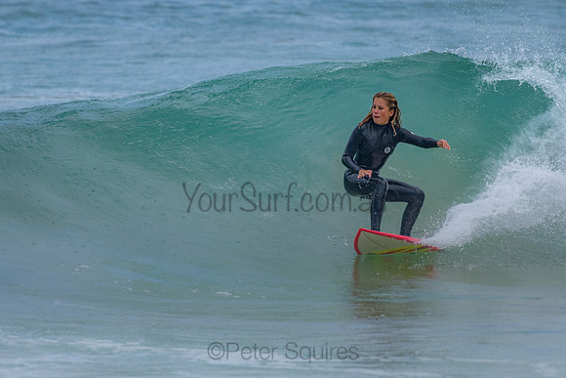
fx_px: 10128
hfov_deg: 3.2
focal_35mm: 644
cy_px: 135
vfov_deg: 2.1
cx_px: 272
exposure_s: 1/2000
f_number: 5.6
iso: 400
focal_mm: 500
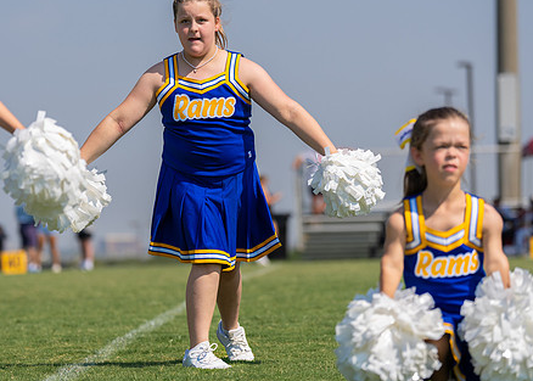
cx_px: 193
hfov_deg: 10.7
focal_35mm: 188
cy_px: 140
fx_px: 2846
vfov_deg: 7.7
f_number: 2.8
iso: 100
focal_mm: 115
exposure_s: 1/2500
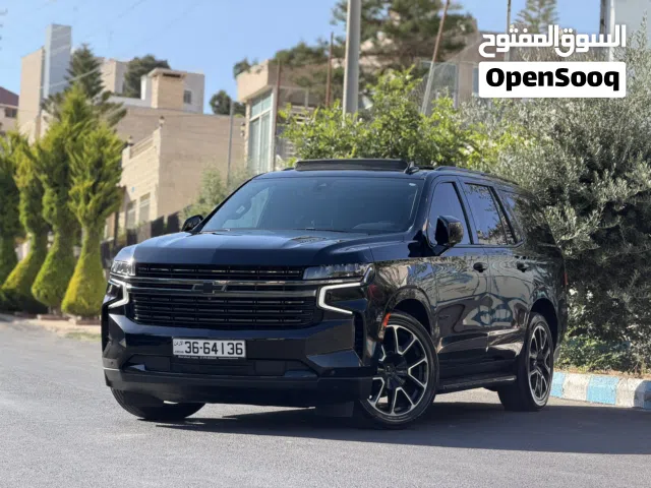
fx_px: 1881
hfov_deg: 19.6
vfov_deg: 14.8
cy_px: 244
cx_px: 326
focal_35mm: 100
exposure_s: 1/419
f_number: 2.8
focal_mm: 16.89
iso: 50
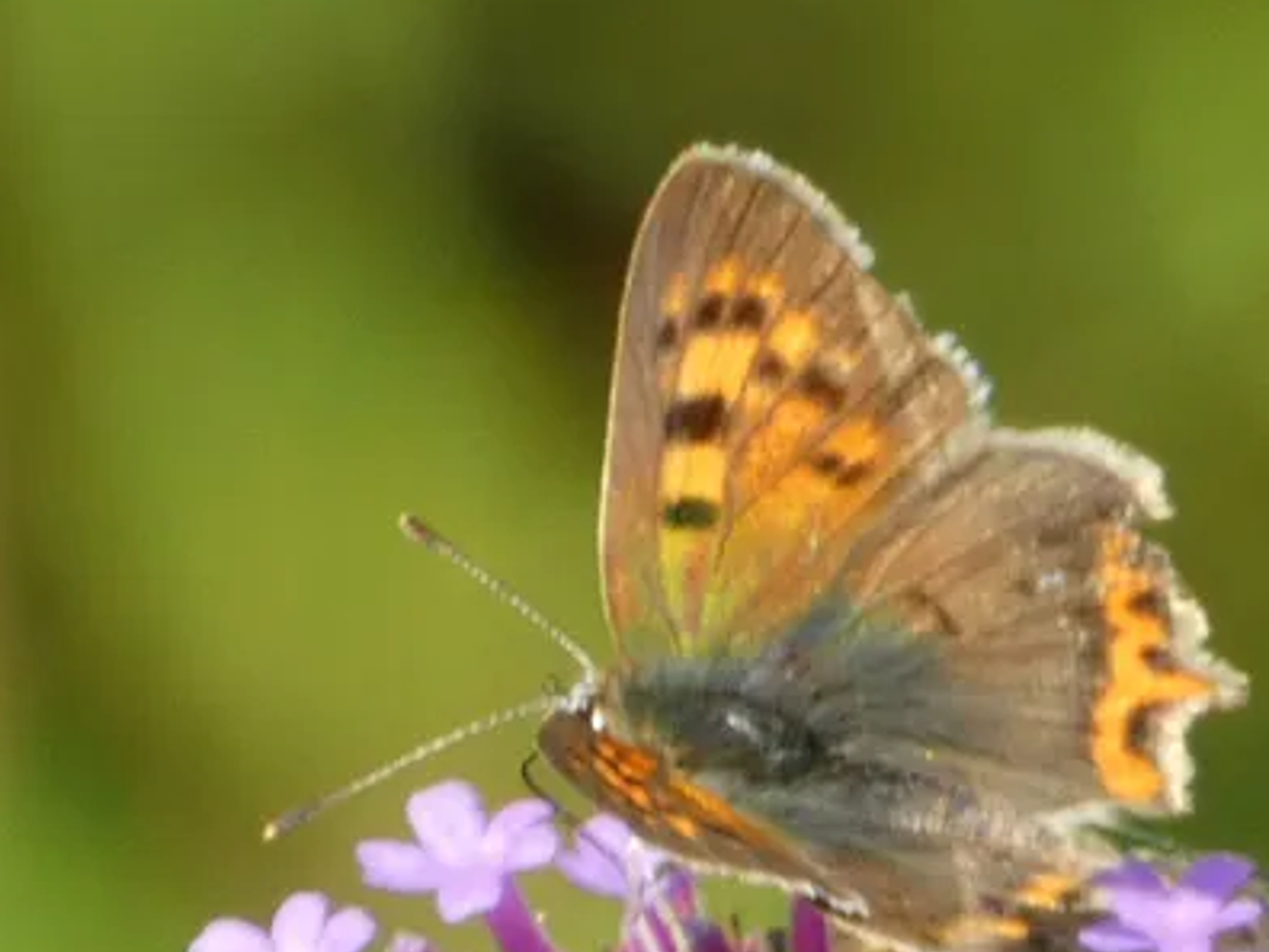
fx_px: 36806
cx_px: 836
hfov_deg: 2.0
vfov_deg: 1.5
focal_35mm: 1004
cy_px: 708
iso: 125
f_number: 5.6
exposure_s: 1/100
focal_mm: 111.5
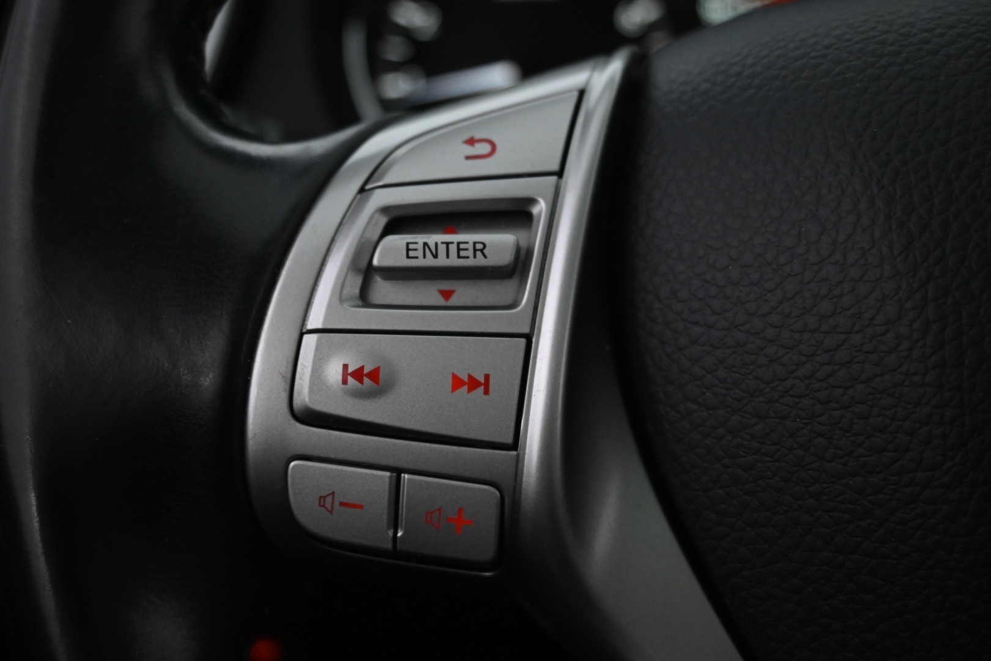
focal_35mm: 41
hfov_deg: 47.2
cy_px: 330
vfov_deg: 32.4
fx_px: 1135
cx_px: 496
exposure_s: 1/40
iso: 1800
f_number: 4.5
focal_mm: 27.5
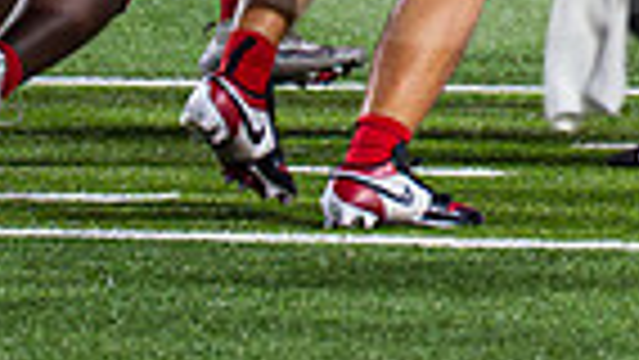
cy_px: -560
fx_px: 17747
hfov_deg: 2.1
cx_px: 1339
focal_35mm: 1047
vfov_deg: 1.2
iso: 3200
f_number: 3.2
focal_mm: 180
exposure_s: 1/1600
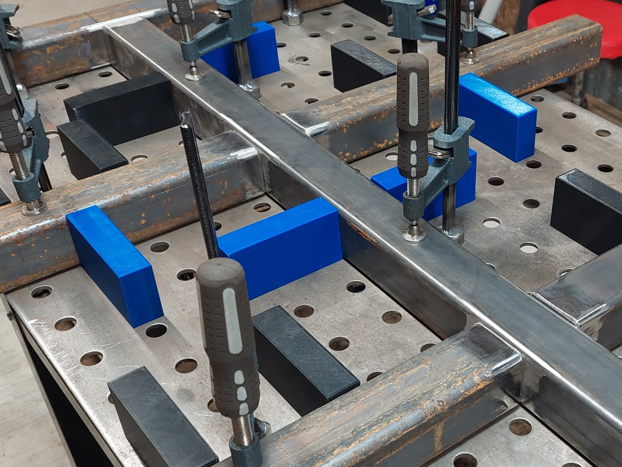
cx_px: 453
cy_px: 323
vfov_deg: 31.2
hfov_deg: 40.3
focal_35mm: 46
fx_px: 826
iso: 200
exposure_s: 1/60
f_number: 1.8
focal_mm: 5.23
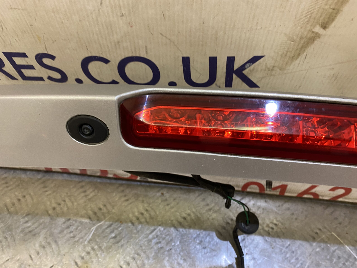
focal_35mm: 26
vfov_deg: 53.1
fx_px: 268
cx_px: 178
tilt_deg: -55.9
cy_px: 134
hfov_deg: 67.3
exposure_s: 1/50
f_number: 1.8
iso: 160
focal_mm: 4.25
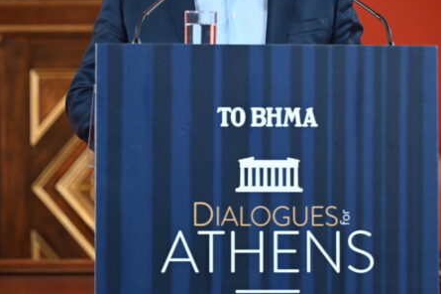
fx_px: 3195
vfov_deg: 5.3
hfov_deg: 7.9
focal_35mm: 261
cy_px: 32
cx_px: 251
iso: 1800
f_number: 2.8
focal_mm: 135
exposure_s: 1/125
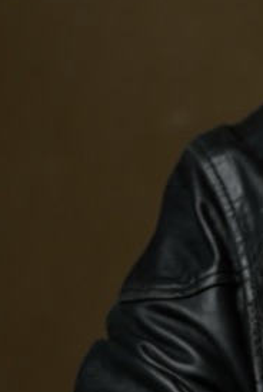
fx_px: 4722
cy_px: 145
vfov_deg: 4.8
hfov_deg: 3.2
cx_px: 468
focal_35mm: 432
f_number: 3.5
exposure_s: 1/200
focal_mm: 85
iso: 100
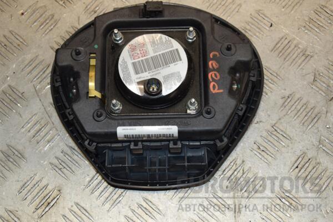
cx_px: 166
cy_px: 111
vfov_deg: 21.6
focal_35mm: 63
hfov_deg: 31.9
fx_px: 583
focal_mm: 42
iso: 800
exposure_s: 1/200
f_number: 7.1
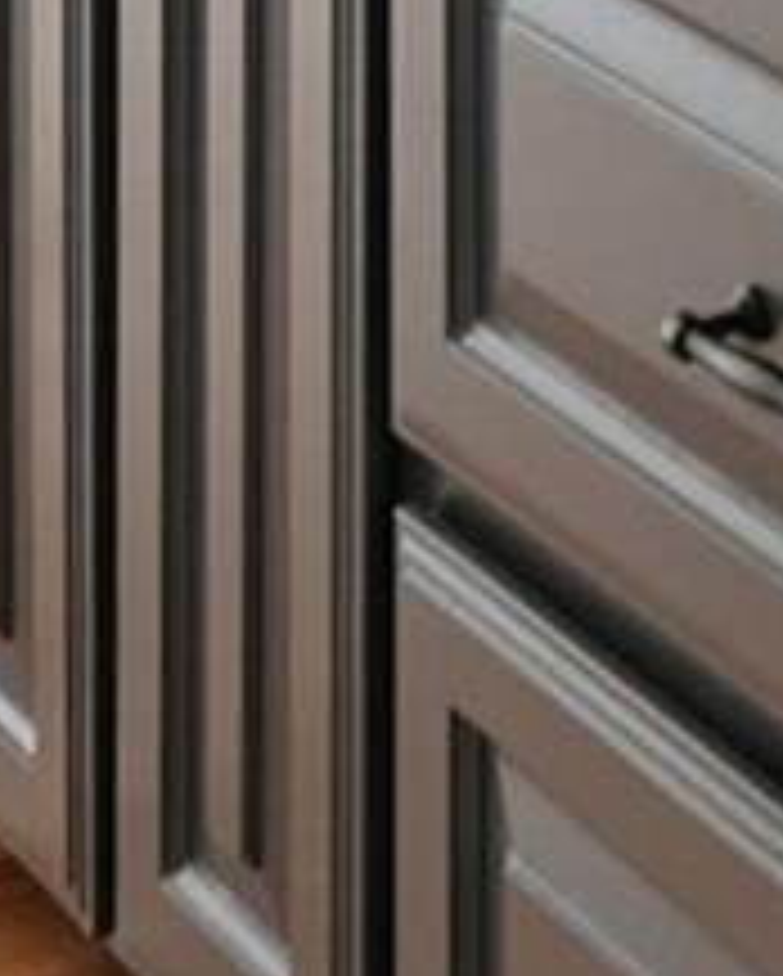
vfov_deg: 9.2
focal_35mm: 177
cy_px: -1720
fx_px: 5120
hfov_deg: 8.4
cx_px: 1454
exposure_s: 1/20
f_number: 5
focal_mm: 20
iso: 250
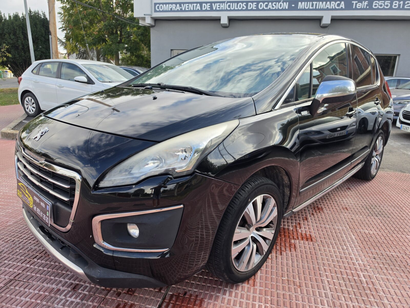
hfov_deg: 73.9
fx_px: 272
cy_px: 154
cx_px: 205
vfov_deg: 58.9
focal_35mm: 23
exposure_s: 1/1925
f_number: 1.4
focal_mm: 6.5
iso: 64
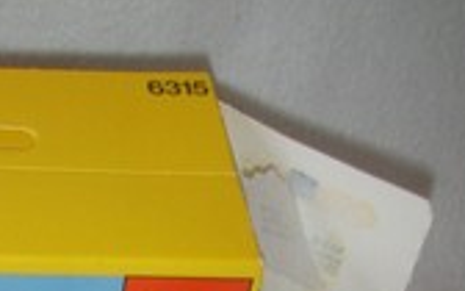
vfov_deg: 10.3
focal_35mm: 118
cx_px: 30
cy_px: 554
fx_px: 1495
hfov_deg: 17.4
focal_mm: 6.6
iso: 100
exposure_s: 1/45
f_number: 3.5
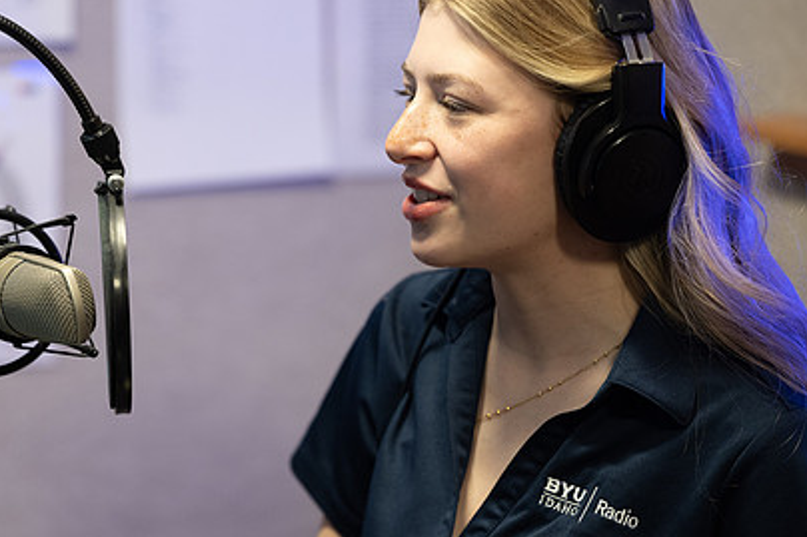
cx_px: 250
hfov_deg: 13.0
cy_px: 268
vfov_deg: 8.7
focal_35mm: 158
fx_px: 3540
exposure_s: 1/125
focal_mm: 110
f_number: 2.8
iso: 1250
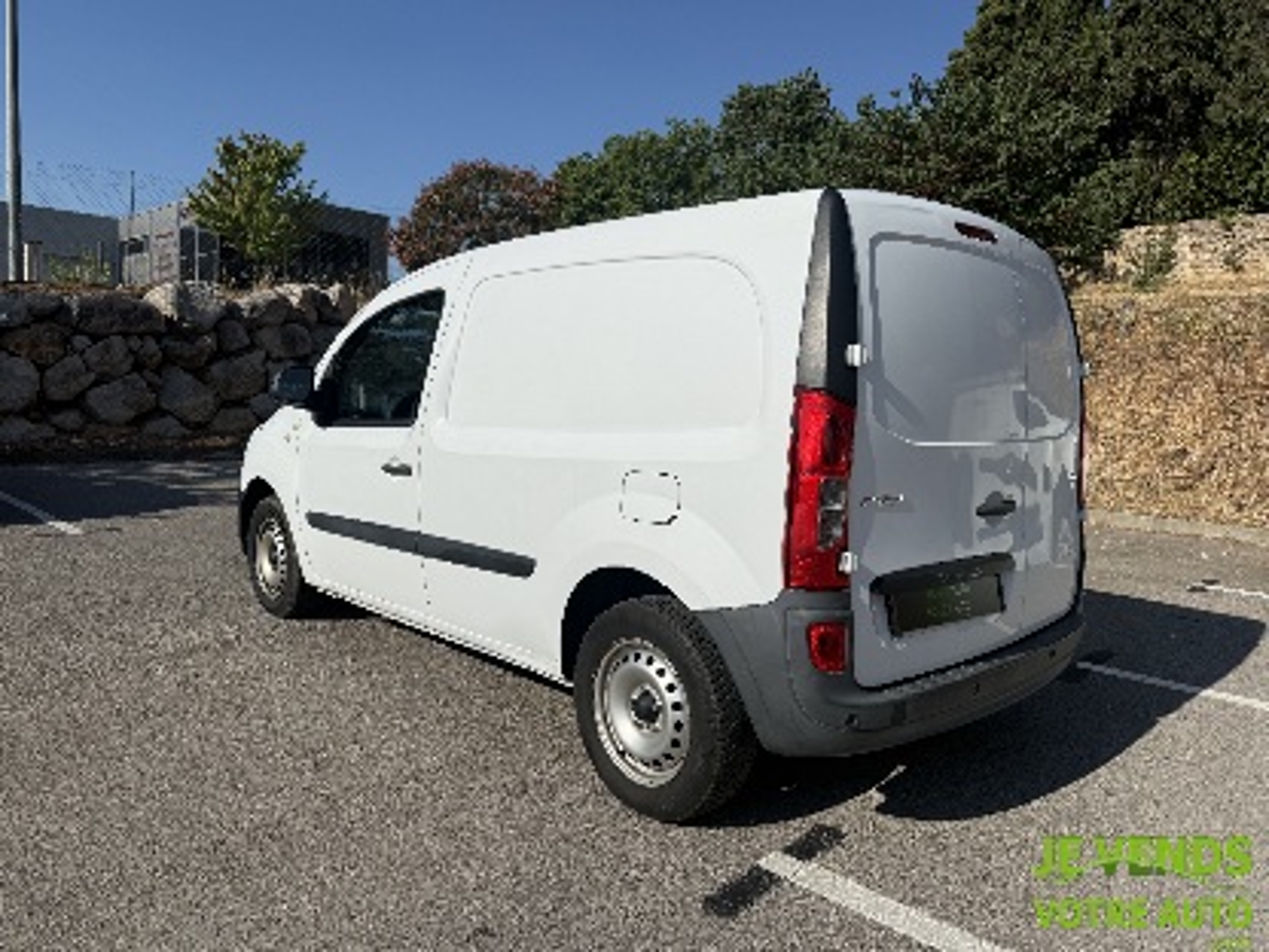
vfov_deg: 56.8
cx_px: 634
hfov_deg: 71.6
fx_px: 880
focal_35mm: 24
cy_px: 476
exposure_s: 1/10309
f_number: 1.78
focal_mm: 6.76
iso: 80
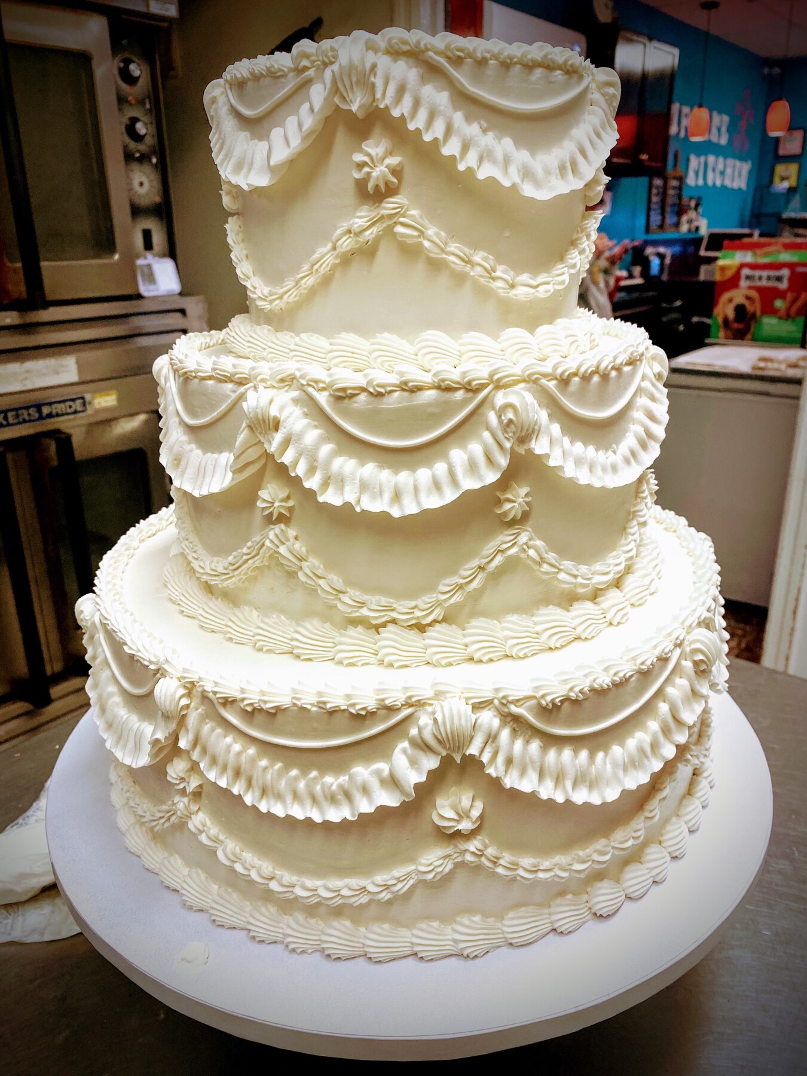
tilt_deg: -19.2
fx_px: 808
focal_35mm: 26
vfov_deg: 67.3
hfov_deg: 53.1
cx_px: 404
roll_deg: +0.7
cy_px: 538
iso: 125
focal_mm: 4.25
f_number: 1.8
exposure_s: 1/120
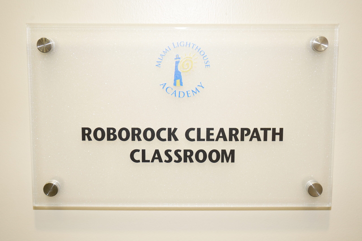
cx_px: 181
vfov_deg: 29.2
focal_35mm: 46
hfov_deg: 42.7
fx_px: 463
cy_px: 120
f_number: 4.5
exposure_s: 1/60
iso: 400
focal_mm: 46
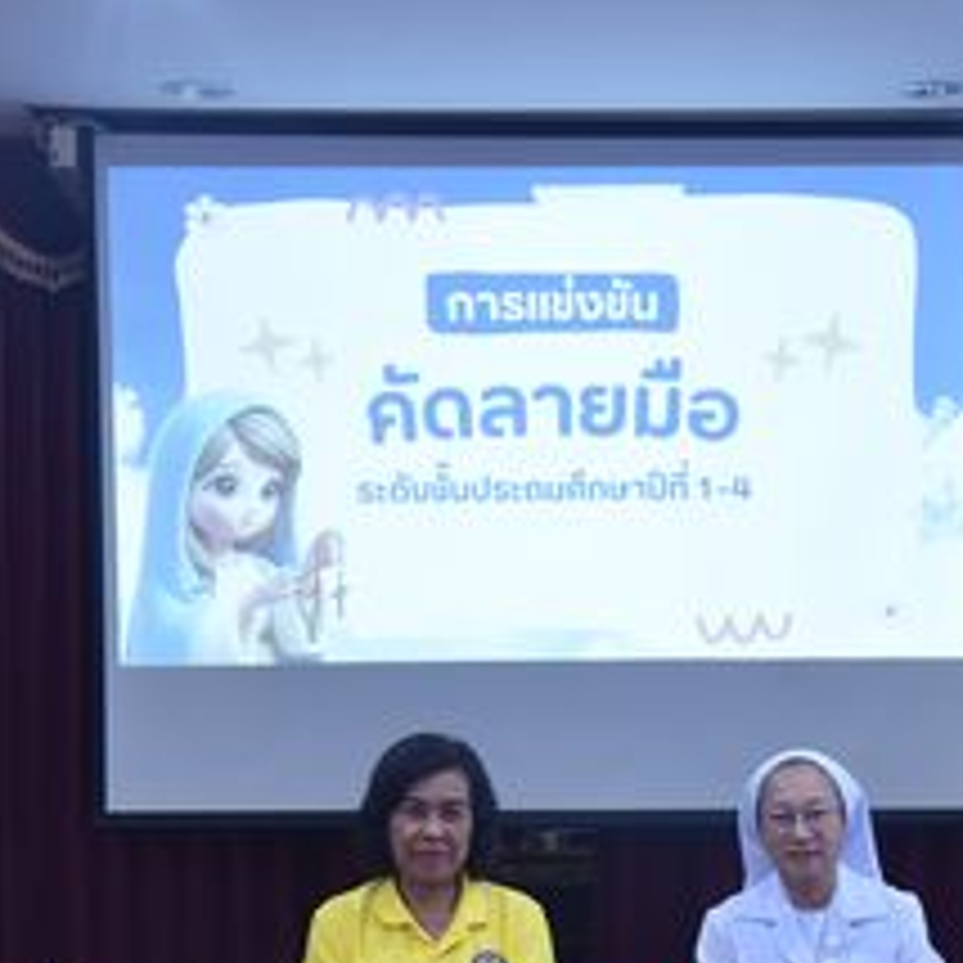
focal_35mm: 105
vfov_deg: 16.4
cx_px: 688
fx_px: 3305
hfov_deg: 16.5
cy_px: 850
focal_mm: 44
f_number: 4
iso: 1600
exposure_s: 1/40
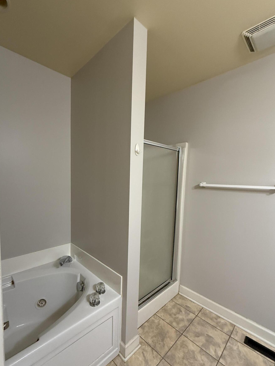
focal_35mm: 16
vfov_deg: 94.4
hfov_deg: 77.9
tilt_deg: -3.1
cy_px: 193
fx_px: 169
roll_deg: -0.8
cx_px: 125
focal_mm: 2.22
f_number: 2.2
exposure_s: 1/60
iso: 250
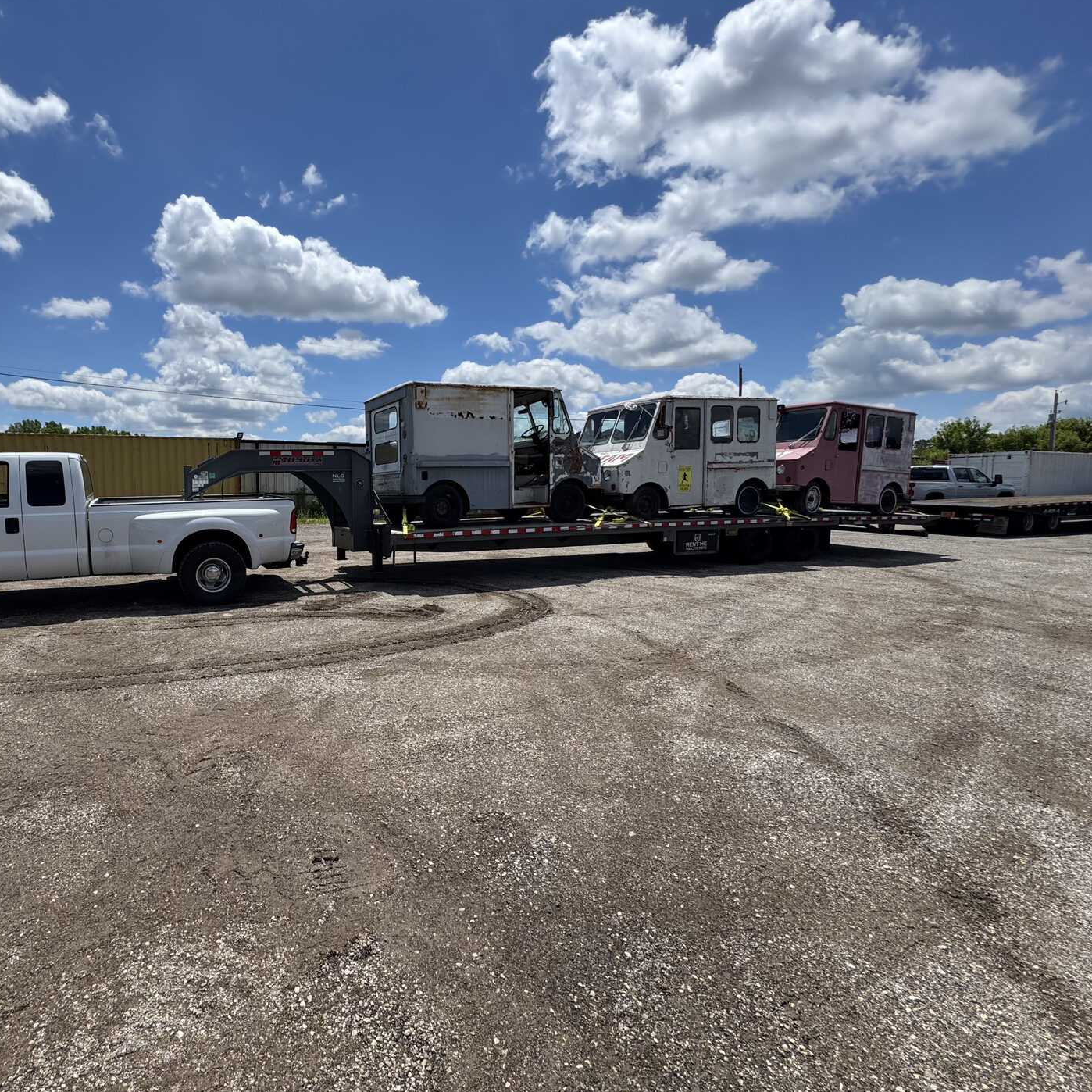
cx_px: 358
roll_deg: -0.1
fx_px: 607
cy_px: 540
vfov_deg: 84.0
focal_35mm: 17
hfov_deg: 81.0
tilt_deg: -5.5
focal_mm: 2.22
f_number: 2.2
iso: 50
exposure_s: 1/2985
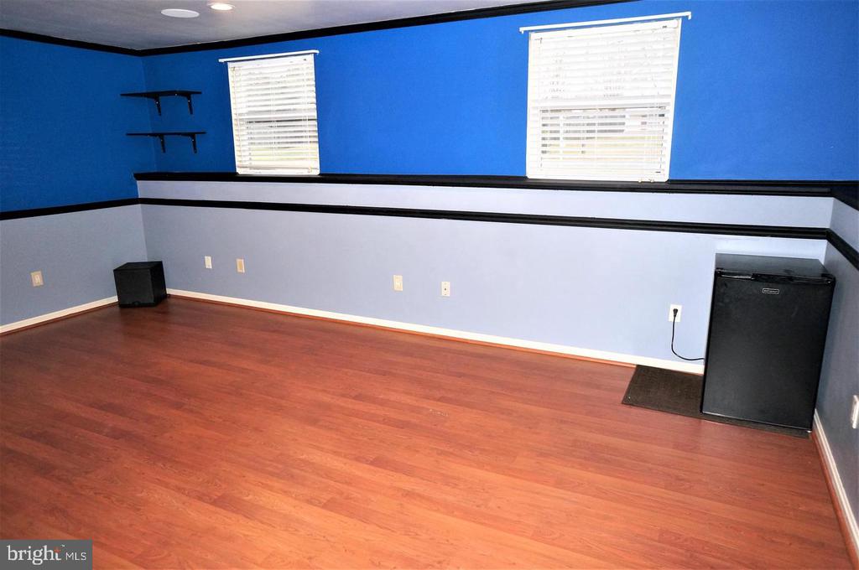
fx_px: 572
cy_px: 285
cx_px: 430
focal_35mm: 24
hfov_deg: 73.8
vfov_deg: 53.0
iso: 800
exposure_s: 1/160
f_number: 4
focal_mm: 16
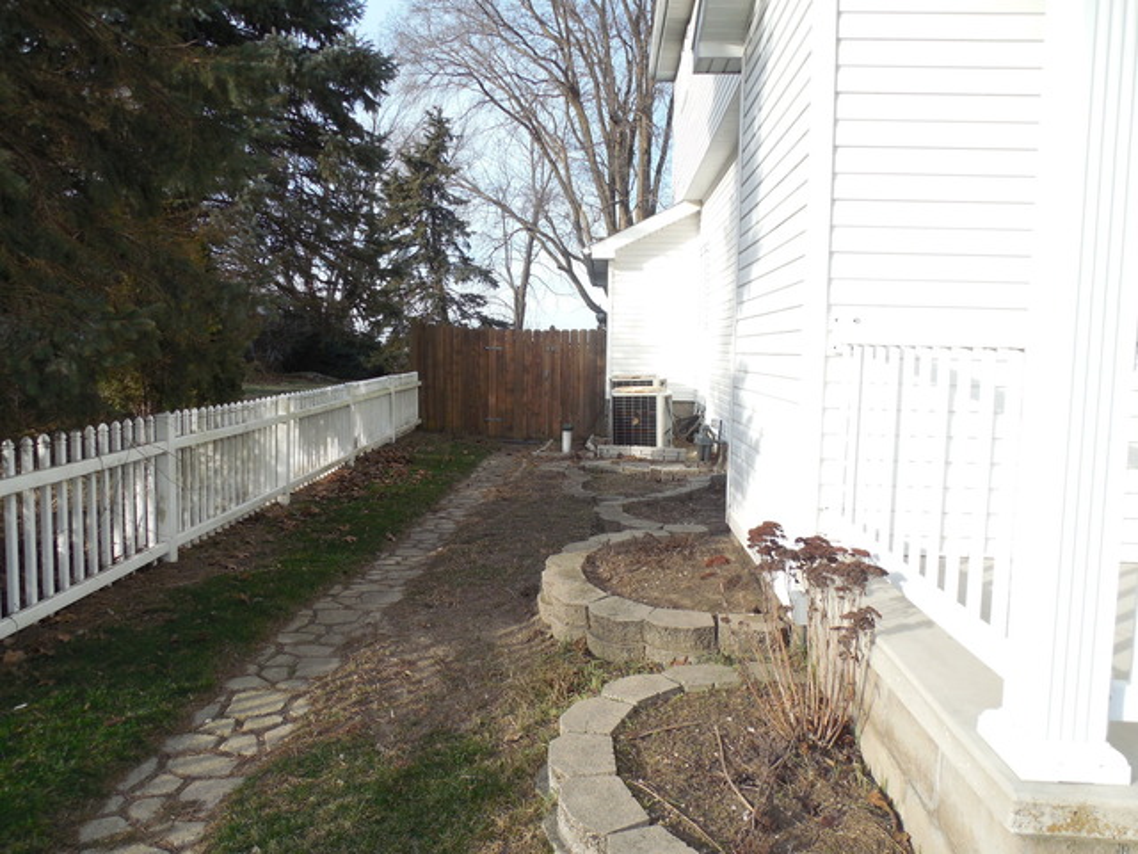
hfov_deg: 69.4
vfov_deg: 54.9
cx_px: 569
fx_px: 822
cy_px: 427
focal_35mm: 25
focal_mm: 4.5
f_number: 3.3
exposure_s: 1/500
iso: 125
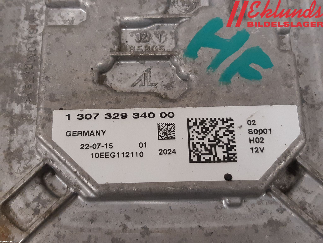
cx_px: 162
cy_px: 122
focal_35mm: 26
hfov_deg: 67.3
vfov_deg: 53.1
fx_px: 243
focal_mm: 3.93
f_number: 1.7
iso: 200
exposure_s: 1/50
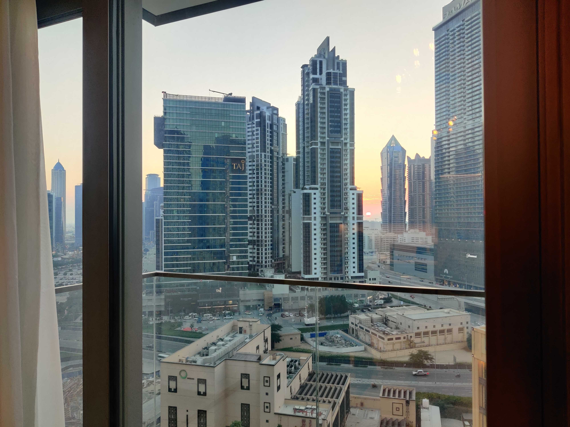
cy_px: 214
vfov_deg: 51.4
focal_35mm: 27
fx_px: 445
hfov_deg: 65.3
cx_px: 285
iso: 500
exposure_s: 1/33
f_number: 1.75
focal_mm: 4.75
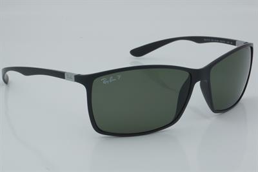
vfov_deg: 18.2
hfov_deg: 27.0
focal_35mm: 75
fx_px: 537
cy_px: 86
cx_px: 129
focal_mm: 50
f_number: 32
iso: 100
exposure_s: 1/4
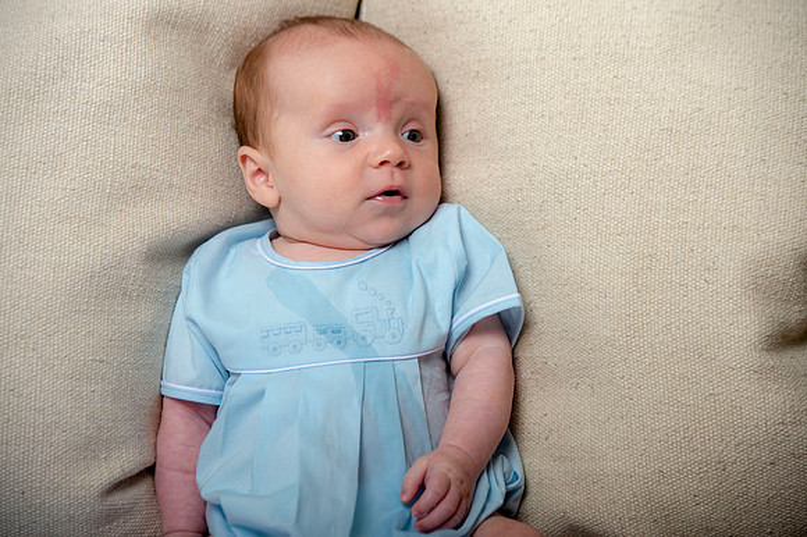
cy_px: 268
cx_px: 404
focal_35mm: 140
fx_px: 3136
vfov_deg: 9.8
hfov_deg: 14.7
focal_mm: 140
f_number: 5.6
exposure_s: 1/200
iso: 250
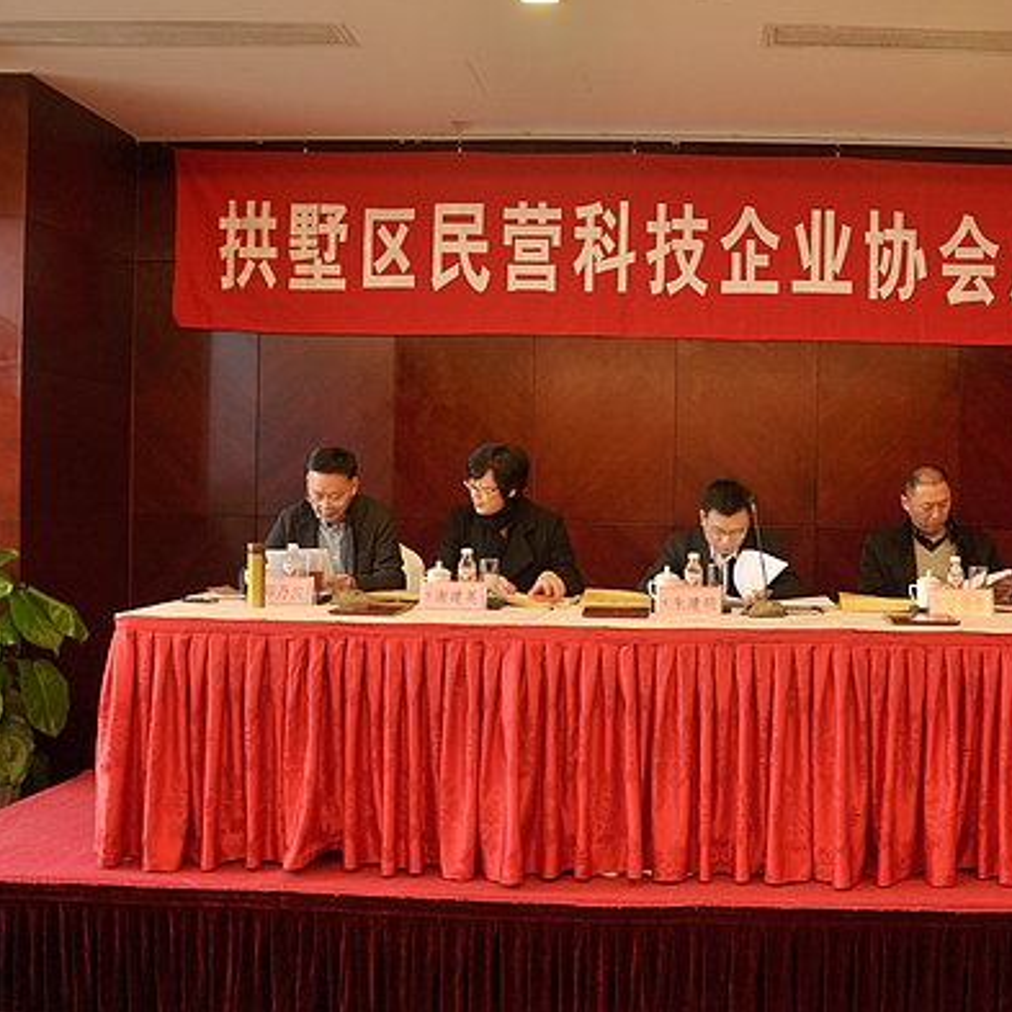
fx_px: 1158
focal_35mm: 35
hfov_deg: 45.7
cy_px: 500
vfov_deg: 47.2
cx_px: 747
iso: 250
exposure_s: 1/20
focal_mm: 18
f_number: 3.5
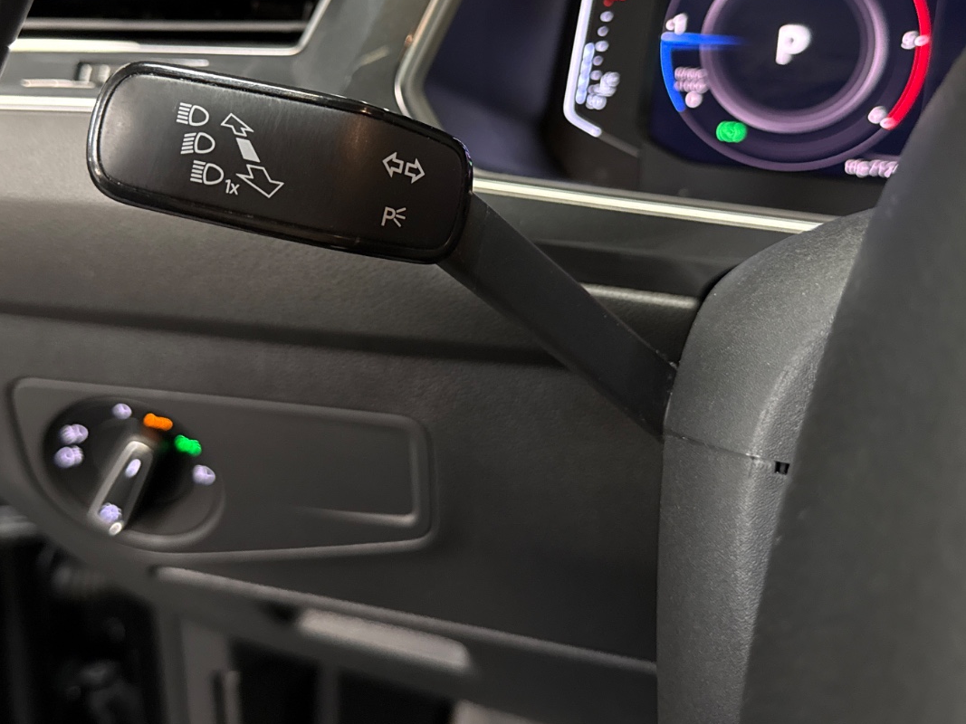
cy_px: 200
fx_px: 1005
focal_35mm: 36
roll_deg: +0.0
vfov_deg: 38.8
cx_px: 419
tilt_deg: -21.2
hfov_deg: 51.2
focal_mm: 6.76
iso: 1000
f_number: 1.78
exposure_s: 1/33
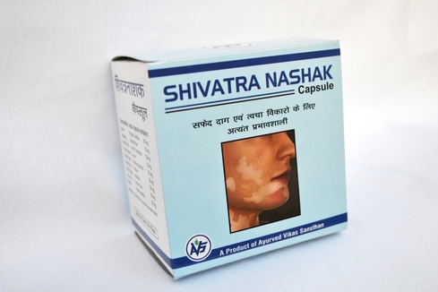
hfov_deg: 45.4
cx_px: 217
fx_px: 523
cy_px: 148
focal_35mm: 43
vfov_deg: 31.2
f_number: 4.5
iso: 200
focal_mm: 28
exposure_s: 1/80
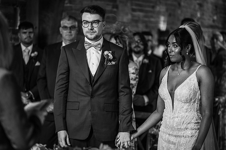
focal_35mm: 85
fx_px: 533
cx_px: 113
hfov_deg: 23.9
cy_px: 75
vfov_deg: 16.1
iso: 400
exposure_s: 1/200
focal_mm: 85
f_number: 1.8
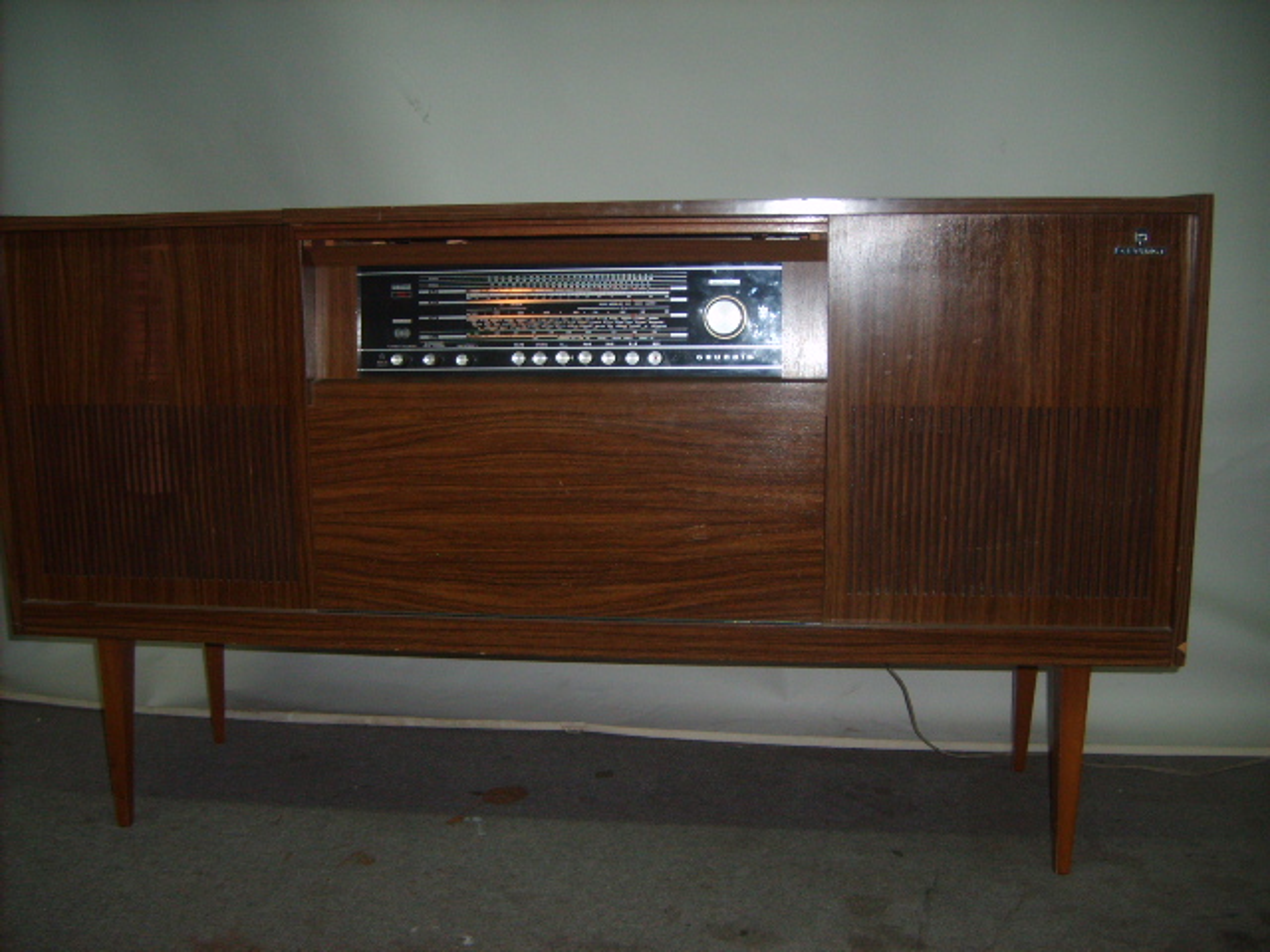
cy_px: 476
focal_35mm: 35
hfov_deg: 52.6
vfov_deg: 40.7
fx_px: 1284
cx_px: 635
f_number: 2.8
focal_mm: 5.8
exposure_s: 1/45
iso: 100
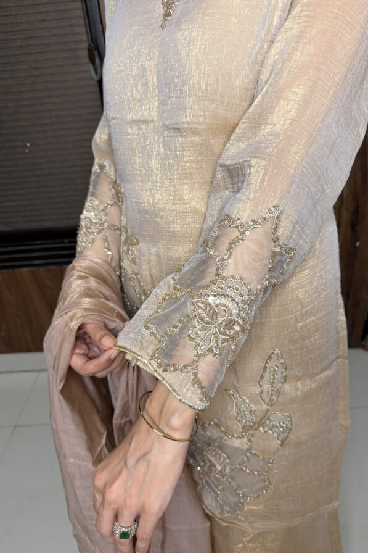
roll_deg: +3.7
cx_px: 197
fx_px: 399
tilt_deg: -30.2
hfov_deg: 49.5
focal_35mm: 26
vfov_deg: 69.4
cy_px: 276
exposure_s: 1/100
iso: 160
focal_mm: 6.76
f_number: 1.78
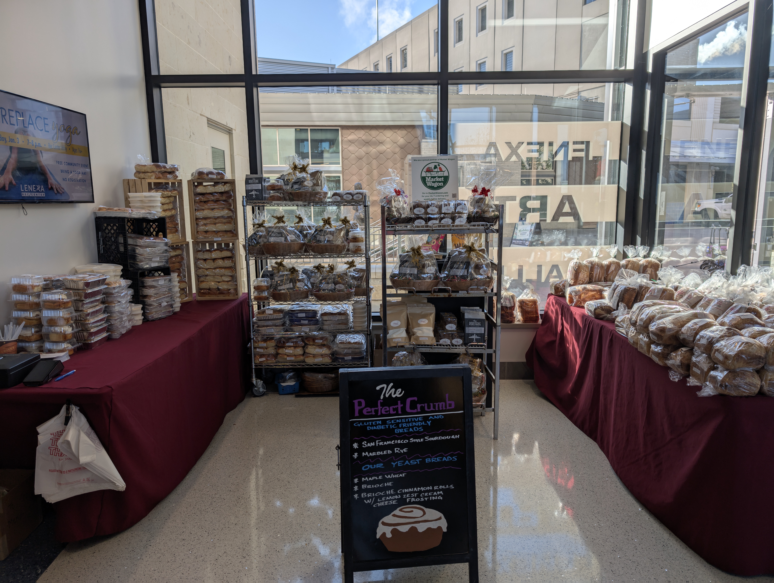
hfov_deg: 71.5
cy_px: 292
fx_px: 537
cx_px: 387
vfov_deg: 56.9
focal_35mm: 24
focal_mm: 6.9
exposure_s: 1/615
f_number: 1.68
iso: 17
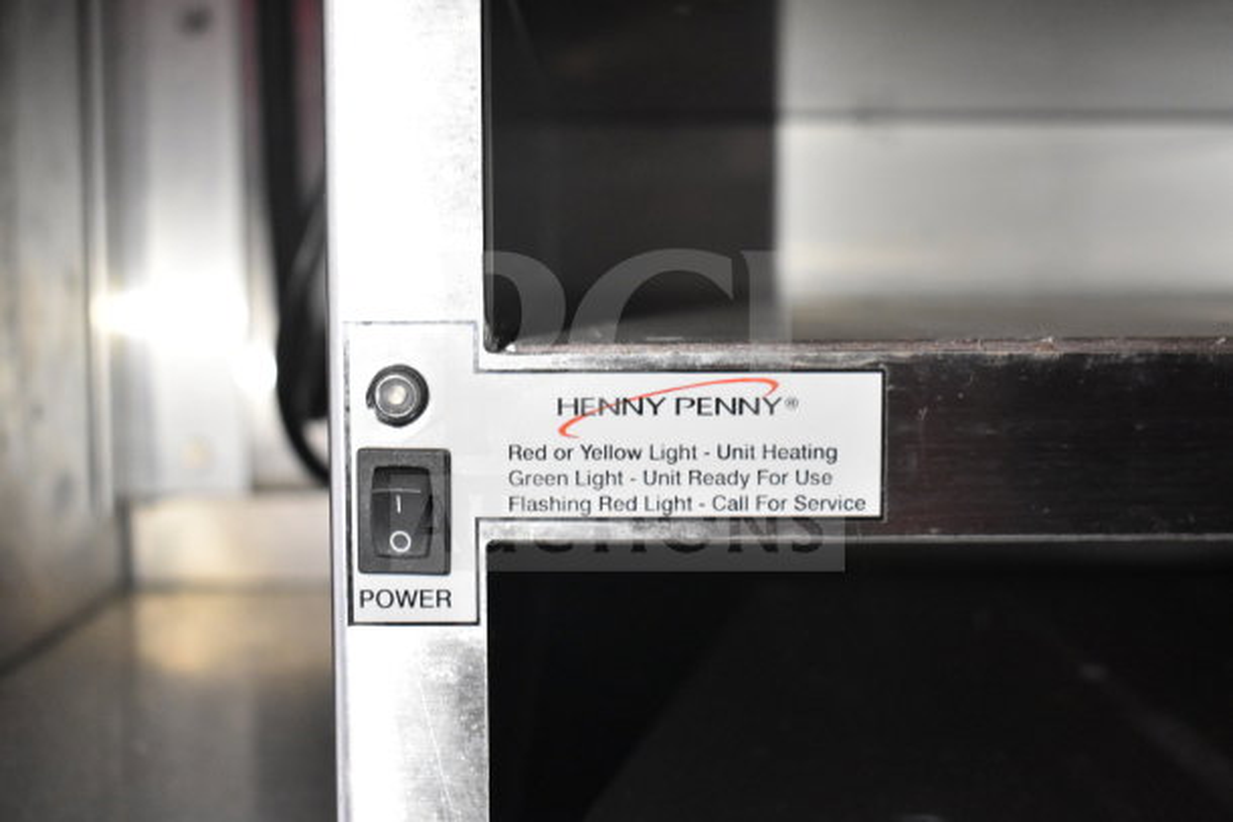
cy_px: 411
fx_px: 1644
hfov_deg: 41.1
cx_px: 616
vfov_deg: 28.1
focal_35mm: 48
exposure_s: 1/50
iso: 3600
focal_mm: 32
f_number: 4.5
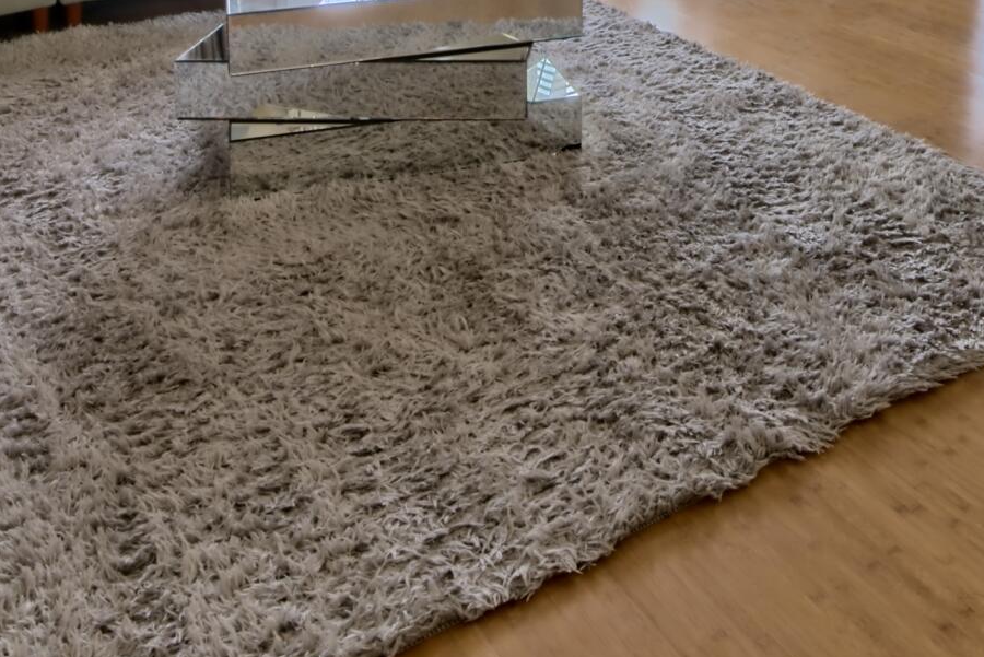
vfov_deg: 27.4
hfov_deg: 47.6
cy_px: -218
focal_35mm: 40
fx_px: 1094
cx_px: 656
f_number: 16
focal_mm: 12
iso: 200
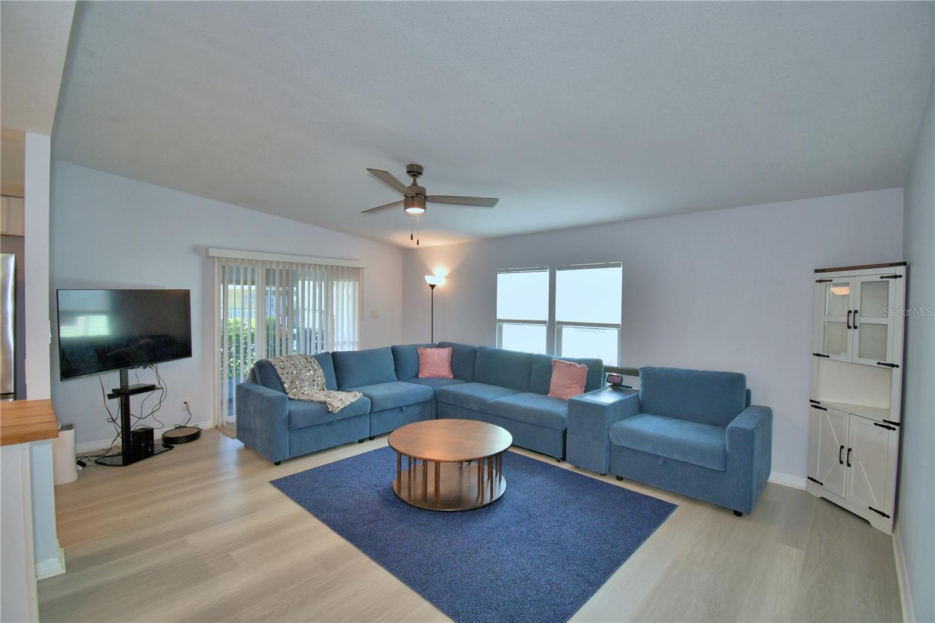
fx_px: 389
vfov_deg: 77.3
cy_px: 312
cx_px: 468
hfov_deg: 100.4
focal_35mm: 15
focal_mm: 10
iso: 200
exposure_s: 1/40
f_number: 4.5
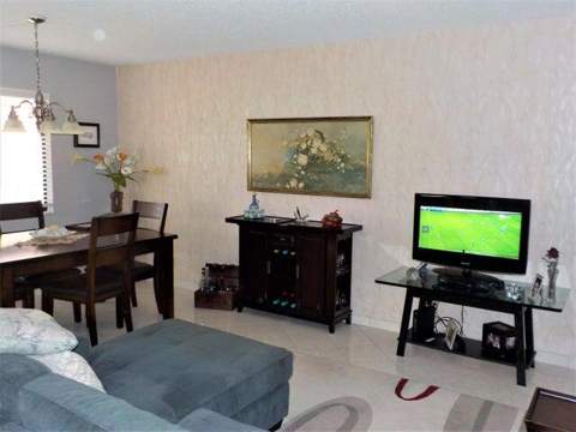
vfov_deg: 46.8
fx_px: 499
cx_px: 288
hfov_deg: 60.0
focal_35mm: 30
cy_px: 216
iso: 320
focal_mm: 4.1
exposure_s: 1/30
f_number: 3.3
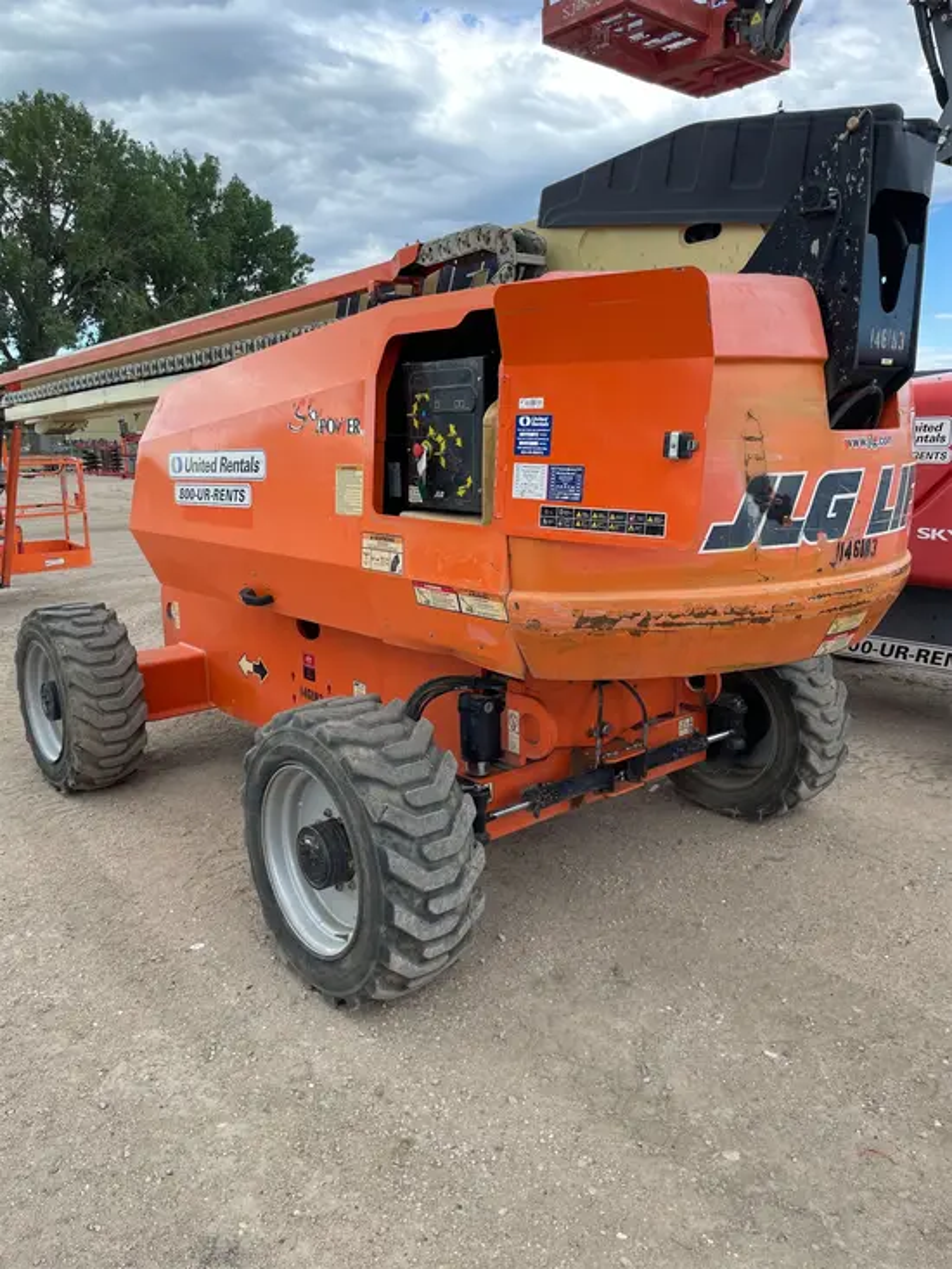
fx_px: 953
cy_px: 634
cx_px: 476
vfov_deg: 67.3
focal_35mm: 26
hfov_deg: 53.1
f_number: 1.6
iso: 32
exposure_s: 1/584
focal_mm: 4.2
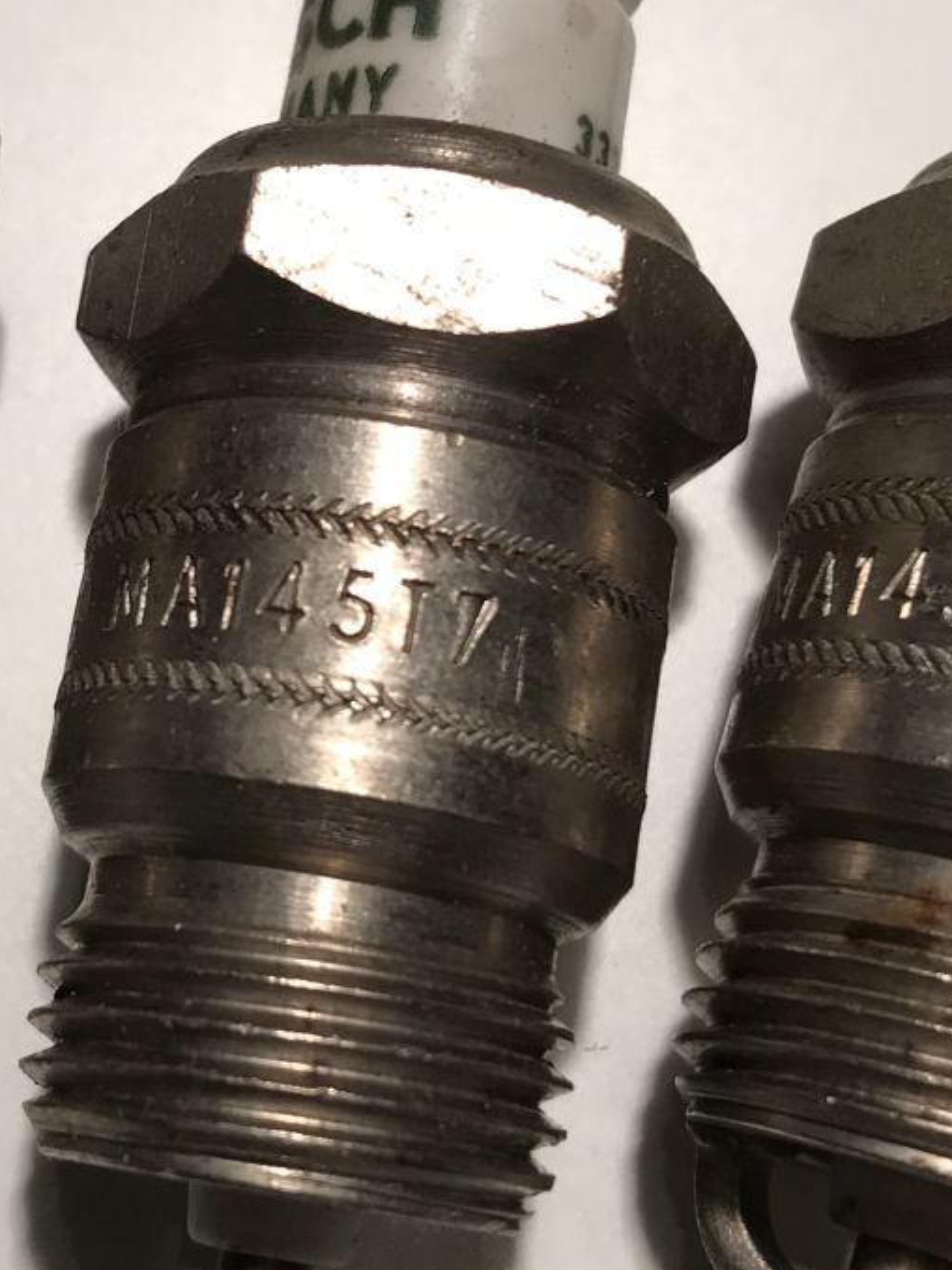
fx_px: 2421
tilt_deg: -75.4
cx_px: 260
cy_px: 563
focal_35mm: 66
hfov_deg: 22.1
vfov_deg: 29.4
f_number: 1.8
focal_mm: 3.99
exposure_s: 1/100
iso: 25
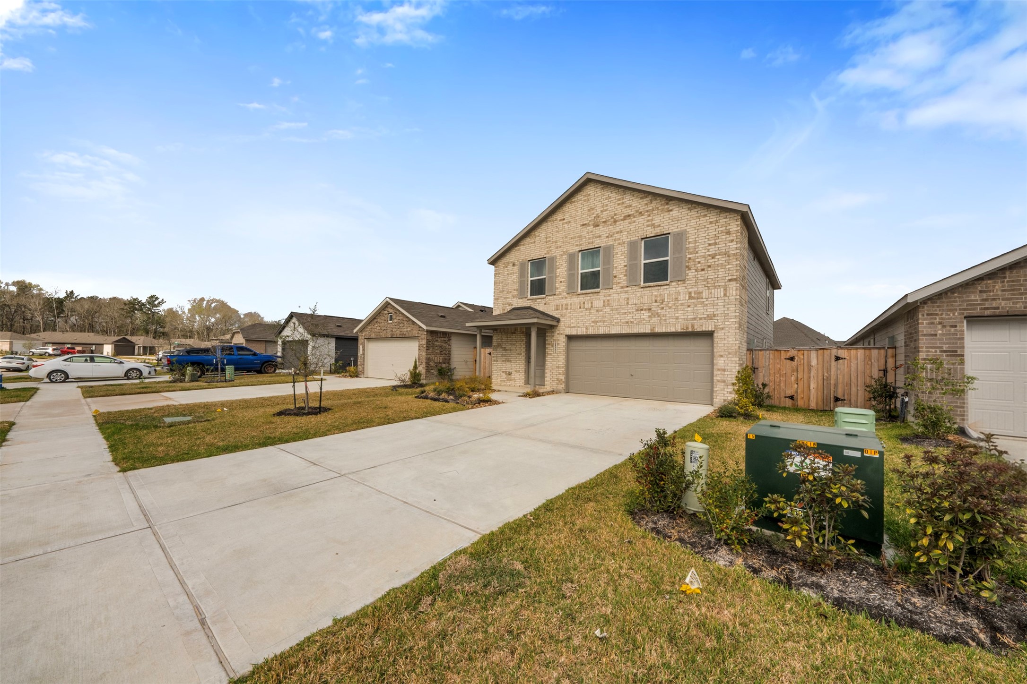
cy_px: 342
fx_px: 342
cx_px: 514
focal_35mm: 12
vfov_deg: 90.0
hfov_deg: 112.6
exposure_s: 1/160
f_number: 9
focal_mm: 12
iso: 800
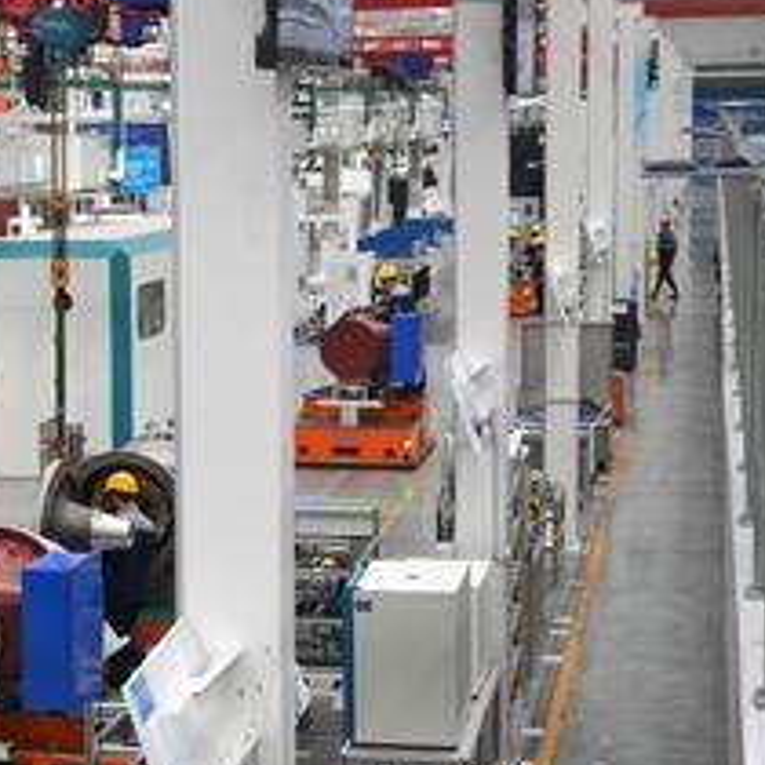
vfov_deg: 17.6
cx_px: -106
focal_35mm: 99
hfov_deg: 16.9
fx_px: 2475
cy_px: 403
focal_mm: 49
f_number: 3.2
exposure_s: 1/80
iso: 63
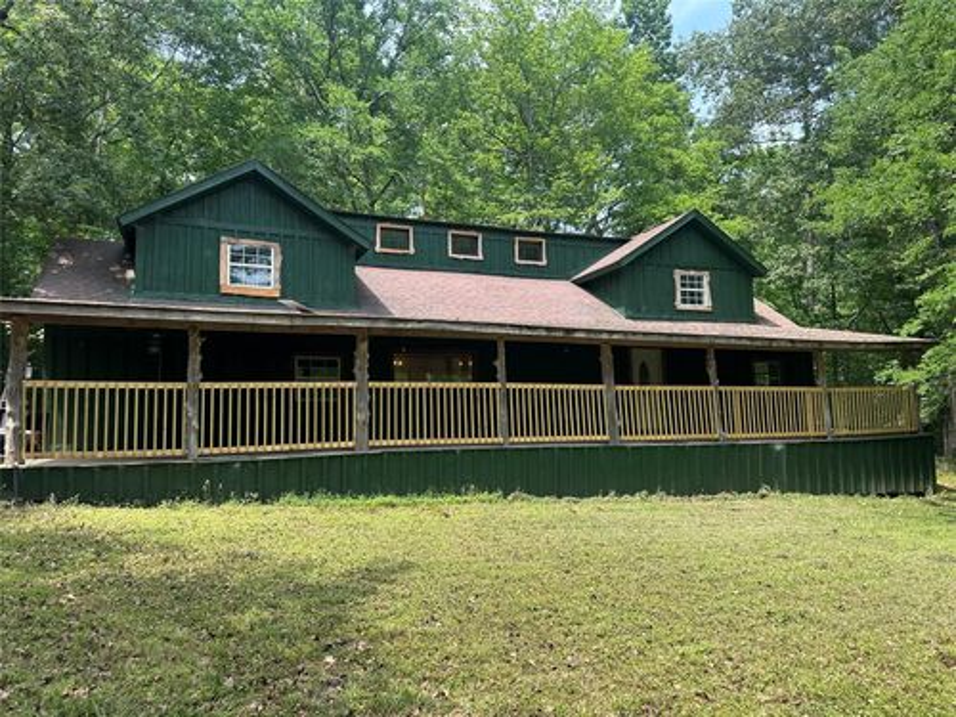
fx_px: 663
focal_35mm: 24
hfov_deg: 71.6
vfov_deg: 56.8
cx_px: 478
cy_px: 358
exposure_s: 1/1019
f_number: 1.78
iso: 80
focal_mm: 6.86
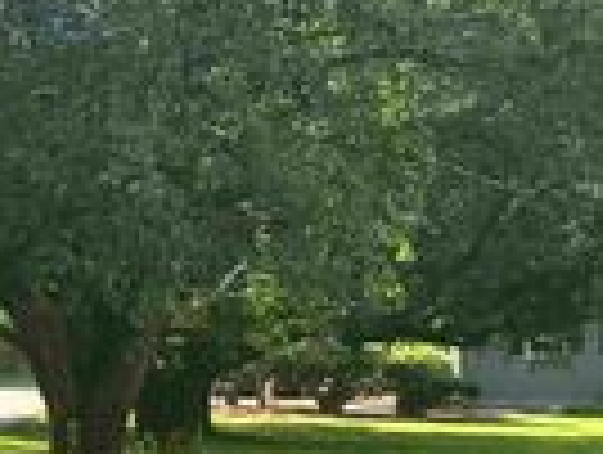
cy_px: 384
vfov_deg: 8.3
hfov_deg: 10.7
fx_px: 3124
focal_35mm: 179
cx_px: 832
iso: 64
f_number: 1.78
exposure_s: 1/1681
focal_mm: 6.76
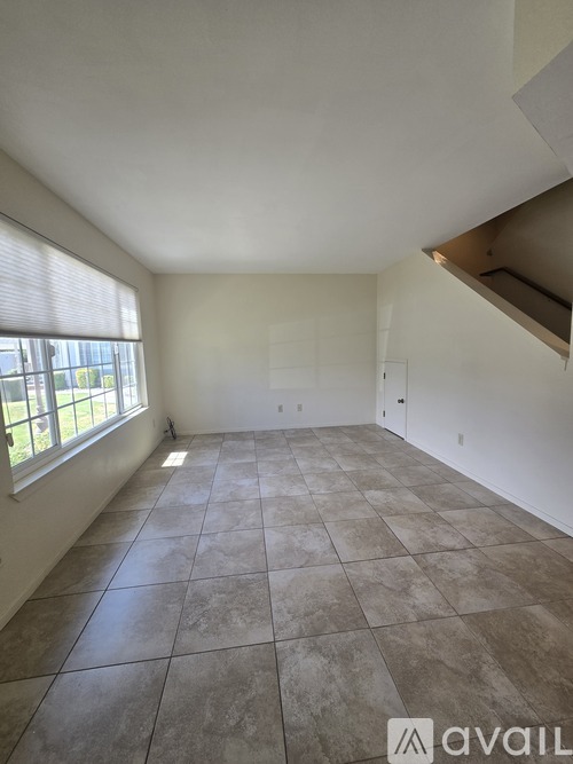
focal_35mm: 13
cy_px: 382
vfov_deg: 106.2
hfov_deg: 89.9
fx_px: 287
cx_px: 286
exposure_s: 1/120
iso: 50
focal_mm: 2.2
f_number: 2.2
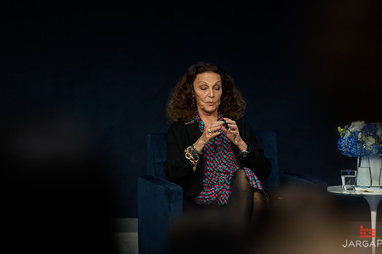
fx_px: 2292
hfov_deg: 9.5
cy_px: 125
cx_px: 204
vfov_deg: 6.4
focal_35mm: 216
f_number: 3.2
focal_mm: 200
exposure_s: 1/200
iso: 1000
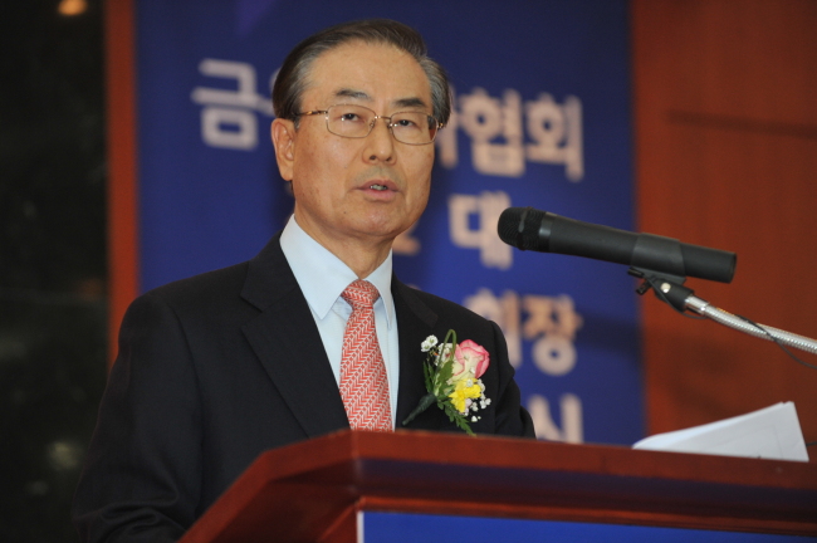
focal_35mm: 170
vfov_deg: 8.1
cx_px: 408
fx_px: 3854
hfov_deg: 12.1
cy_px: 272
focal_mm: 170
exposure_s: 1/100
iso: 1600
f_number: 4.5
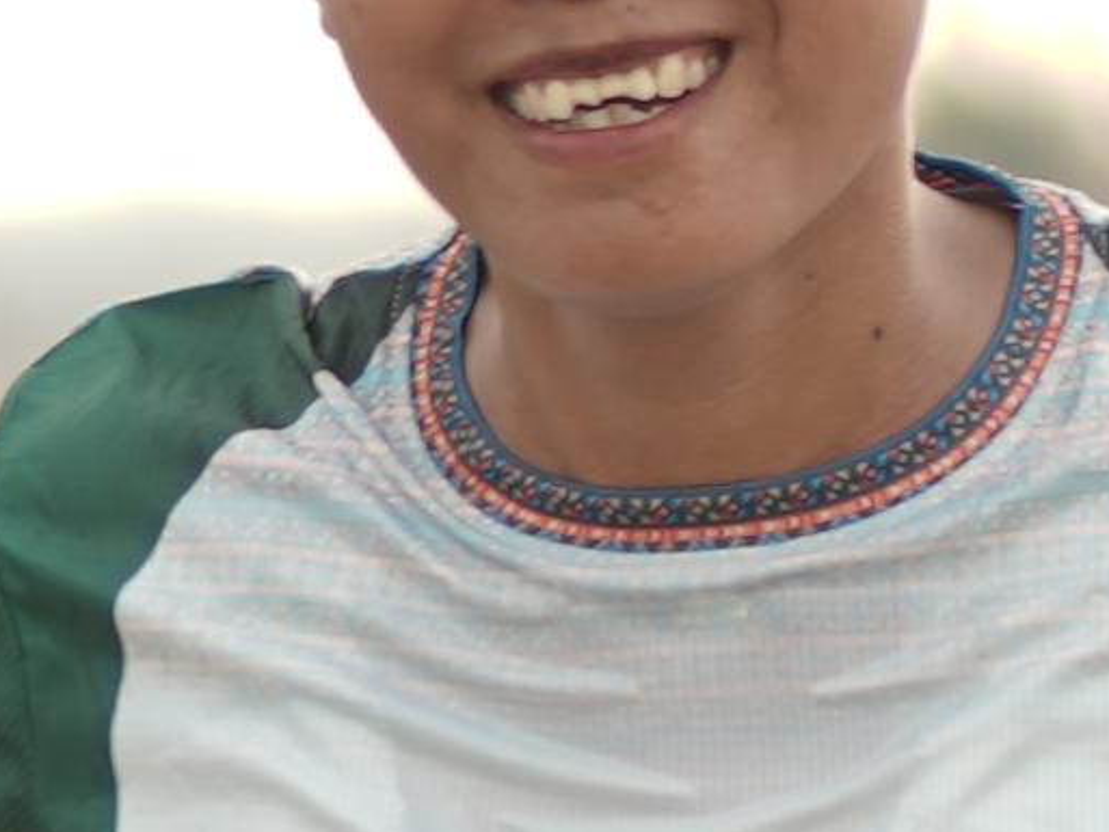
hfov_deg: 2.1
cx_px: -843
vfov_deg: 1.6
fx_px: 29994
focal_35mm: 936
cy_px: 1087
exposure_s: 1/400
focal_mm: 85
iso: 50
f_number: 1.8
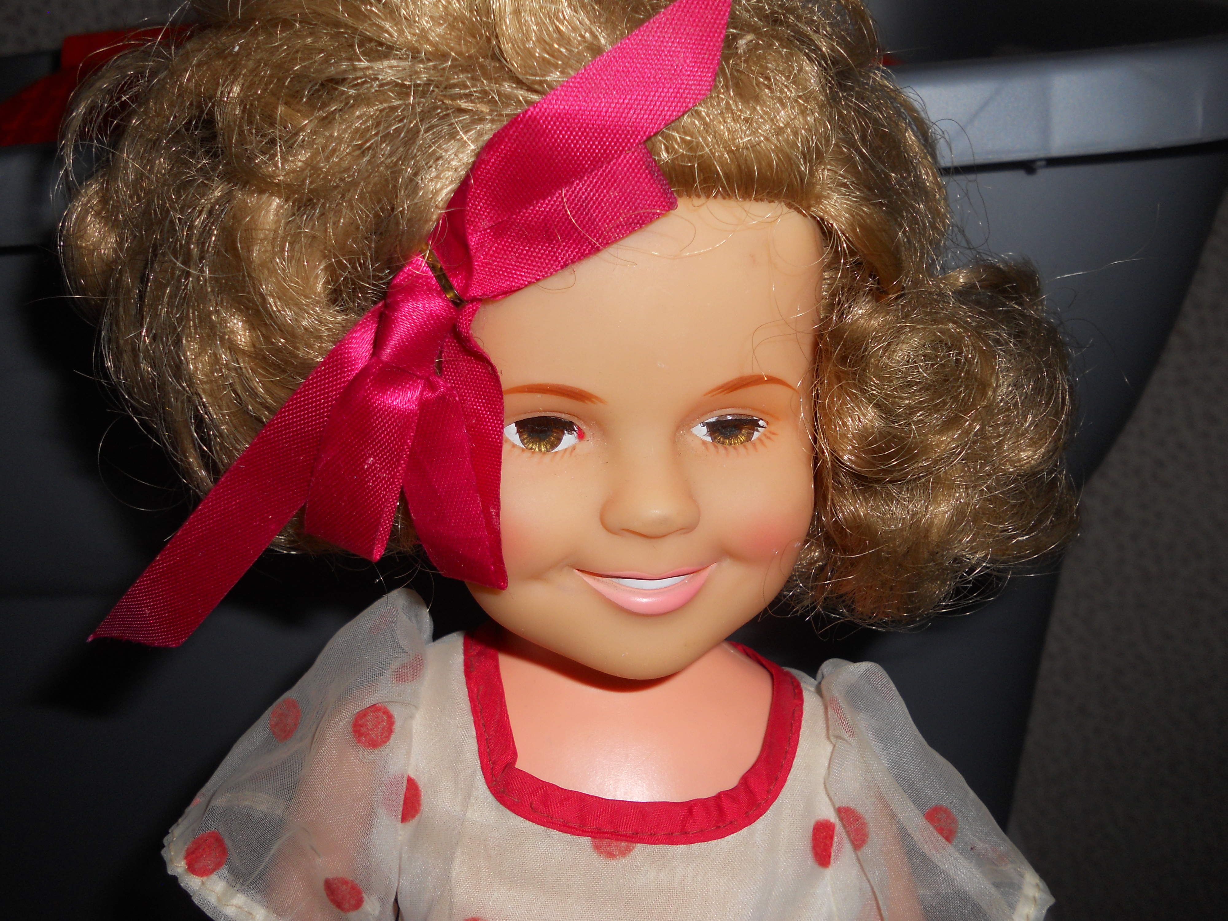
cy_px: 460
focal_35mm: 32
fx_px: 1135
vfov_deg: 44.2
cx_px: 614
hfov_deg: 56.8
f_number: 8.8
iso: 80
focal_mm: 5.8
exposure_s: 1/25
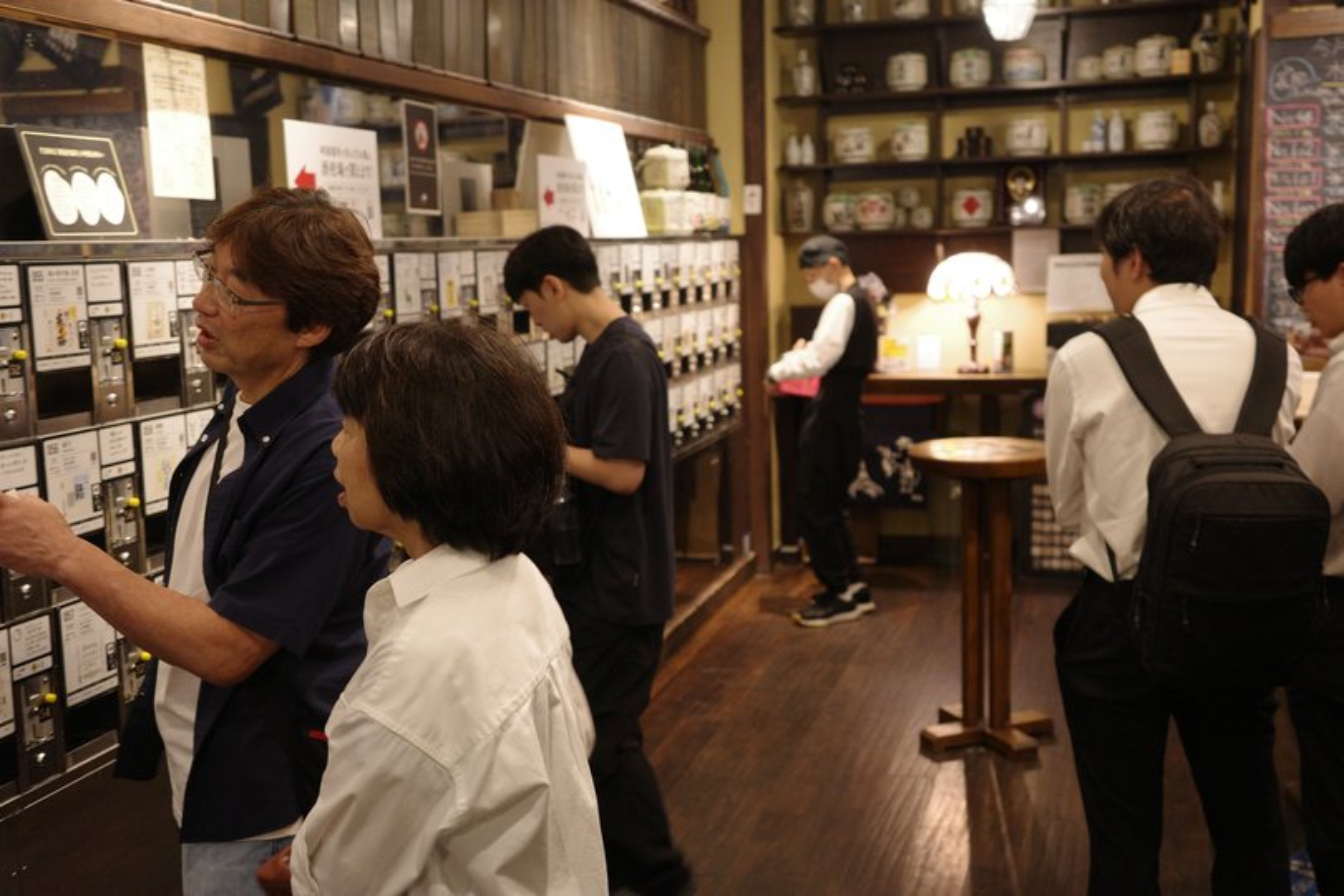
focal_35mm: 40
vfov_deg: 33.4
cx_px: 672
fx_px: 1493
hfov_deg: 48.5
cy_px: 448
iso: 1600
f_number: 2.8
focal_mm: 26
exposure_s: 1/40
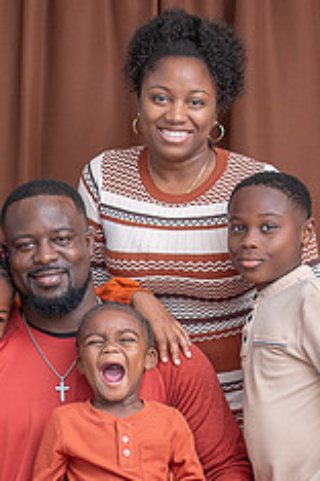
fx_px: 1333
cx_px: 86
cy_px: 426
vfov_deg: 20.0
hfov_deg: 13.6
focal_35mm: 100
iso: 800
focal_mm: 35
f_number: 2
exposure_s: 1/160
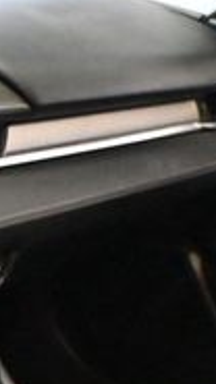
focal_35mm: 98
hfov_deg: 10.8
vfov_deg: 21.0
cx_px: -268
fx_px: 998
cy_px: 388
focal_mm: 18
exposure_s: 1/50
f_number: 3.5
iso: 12800
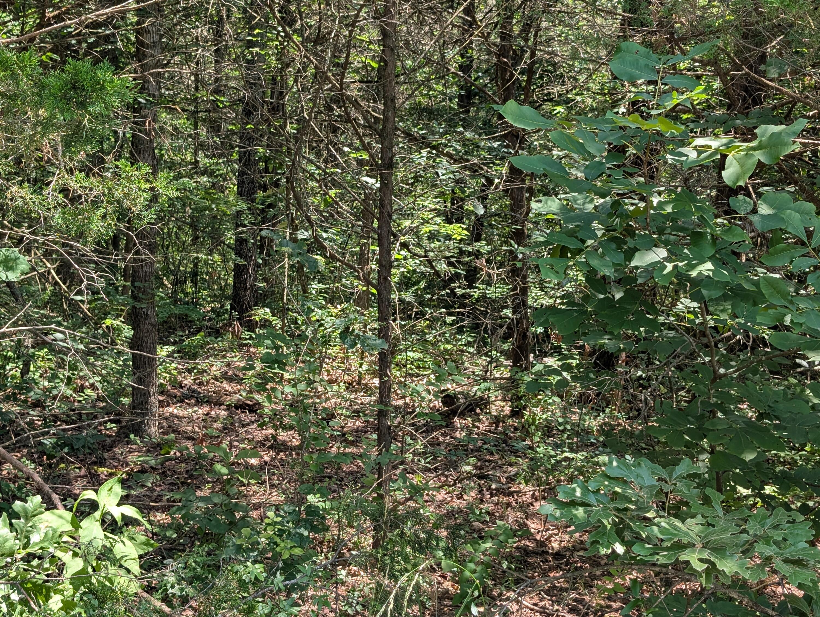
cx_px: 410
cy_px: 308
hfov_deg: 38.9
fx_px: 1162
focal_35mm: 49
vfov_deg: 29.7
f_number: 1.68
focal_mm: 6.9
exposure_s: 1/197
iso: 27
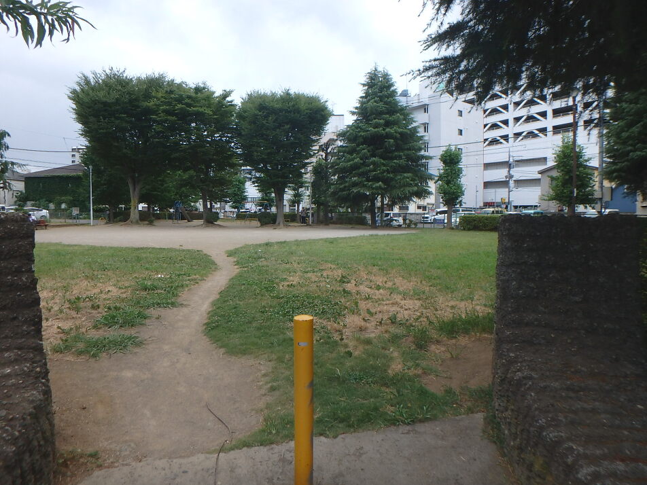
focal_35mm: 21
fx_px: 393
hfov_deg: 79.0
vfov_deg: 63.4
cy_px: 242
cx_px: 324
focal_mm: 3.7
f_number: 3.5
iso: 125
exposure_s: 1/320
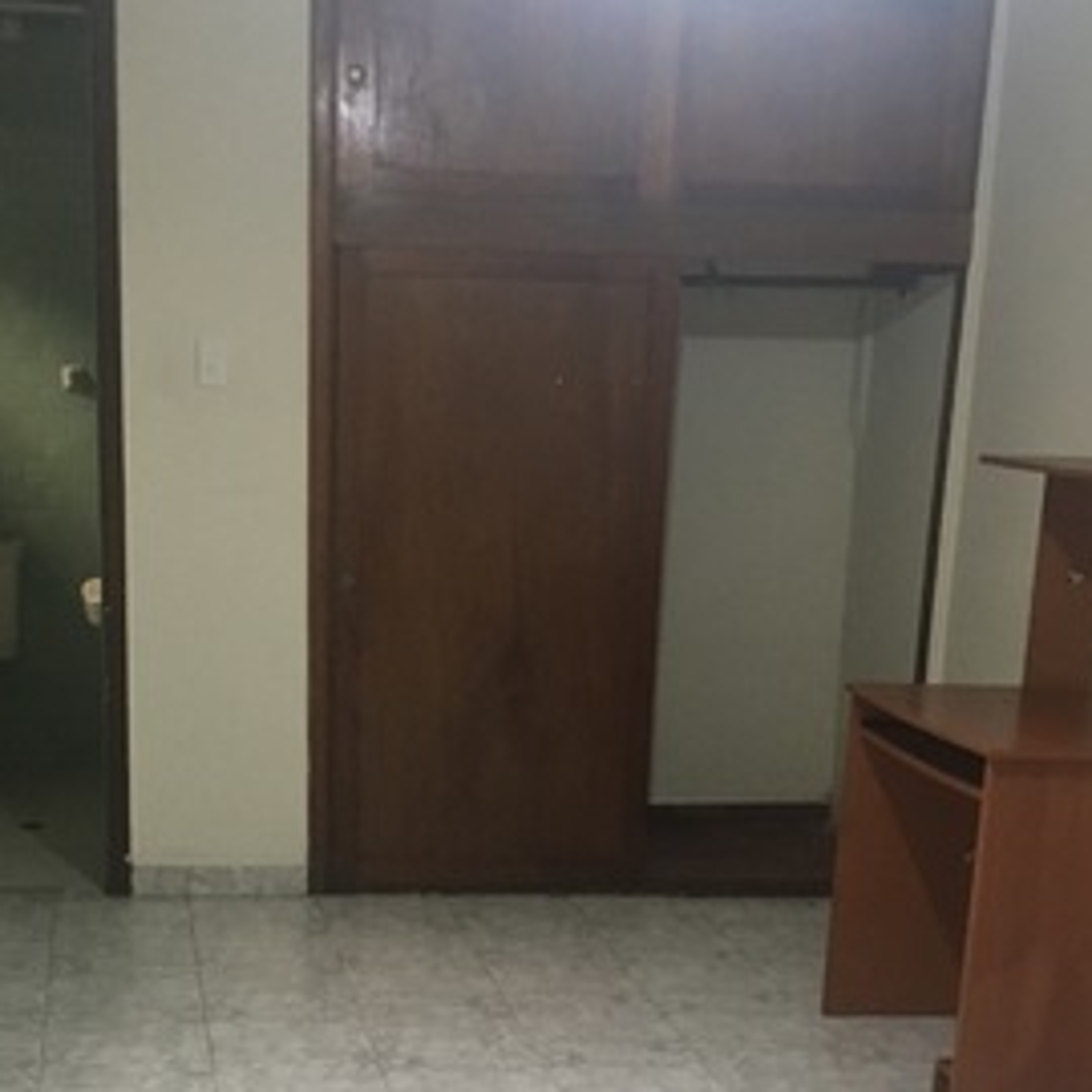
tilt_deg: -16.2
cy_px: 950
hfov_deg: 30.0
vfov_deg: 29.0
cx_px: 489
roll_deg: -2.3
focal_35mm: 57
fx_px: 2034
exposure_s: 1/20
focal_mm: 4.15
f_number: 2.2
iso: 200
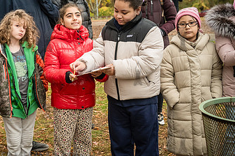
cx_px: 47
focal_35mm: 62
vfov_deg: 21.7
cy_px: 40
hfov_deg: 31.6
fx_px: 404
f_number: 4
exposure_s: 1/400
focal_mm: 36
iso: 4000
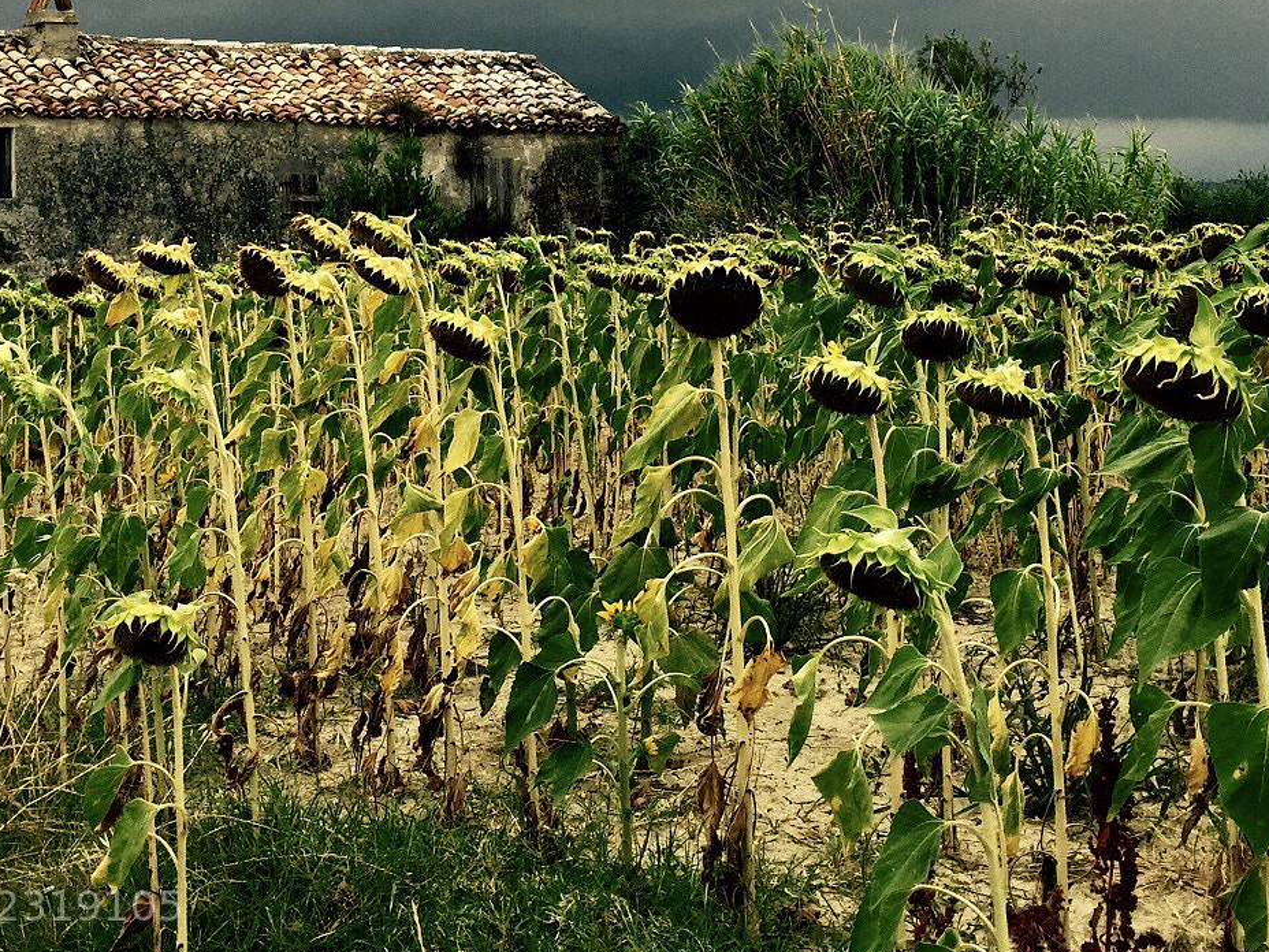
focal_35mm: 50
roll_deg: -1.4
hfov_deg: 38.1
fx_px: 1833
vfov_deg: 28.5
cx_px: 561
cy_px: 193
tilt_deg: -0.5
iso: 32
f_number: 2.2
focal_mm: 4.15
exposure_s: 1/1163
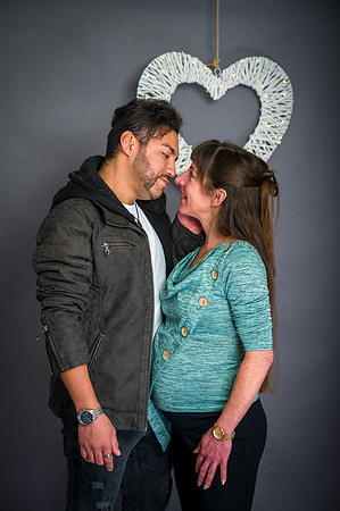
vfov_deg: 28.9
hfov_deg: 19.4
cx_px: 170
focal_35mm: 70
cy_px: 256
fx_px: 994
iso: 200
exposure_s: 1/200
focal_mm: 70
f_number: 4
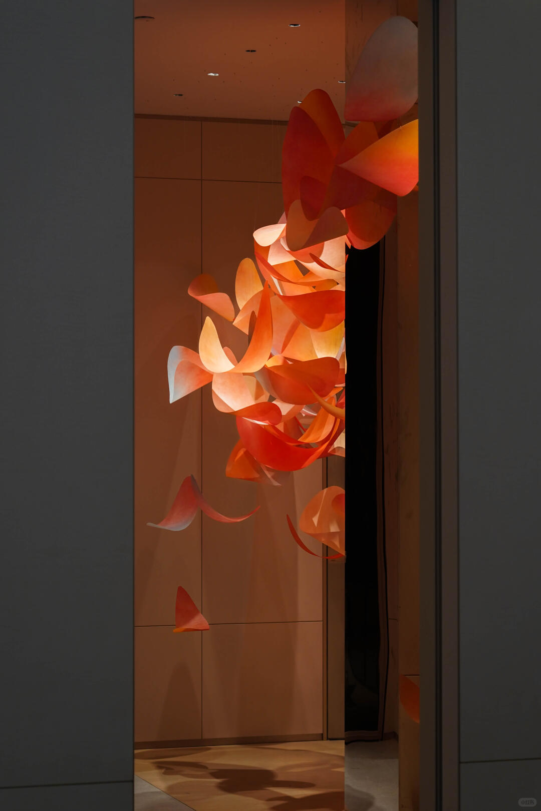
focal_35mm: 72
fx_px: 1623
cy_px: 406
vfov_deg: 28.1
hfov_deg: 18.9
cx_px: 270
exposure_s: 1/60
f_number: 4.5
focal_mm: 72
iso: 800
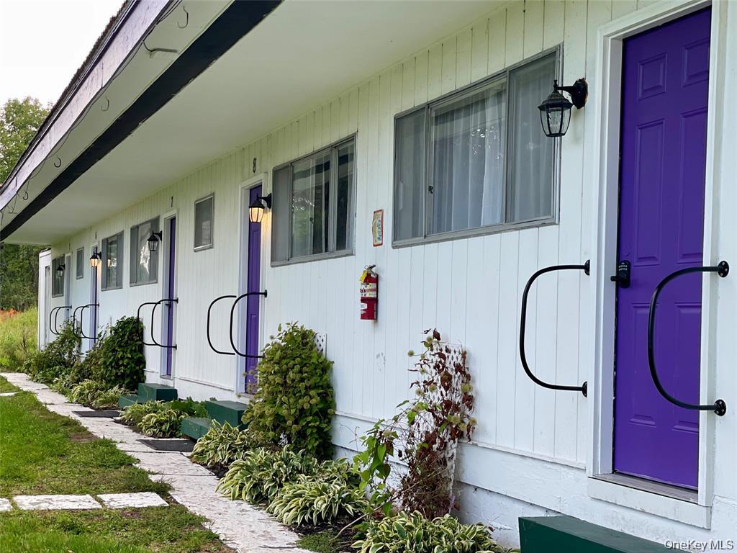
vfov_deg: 28.0
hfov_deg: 36.8
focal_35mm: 52
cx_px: 368
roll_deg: +1.0
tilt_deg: +2.0
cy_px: 276
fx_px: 1107
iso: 25
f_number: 2
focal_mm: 6
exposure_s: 1/122
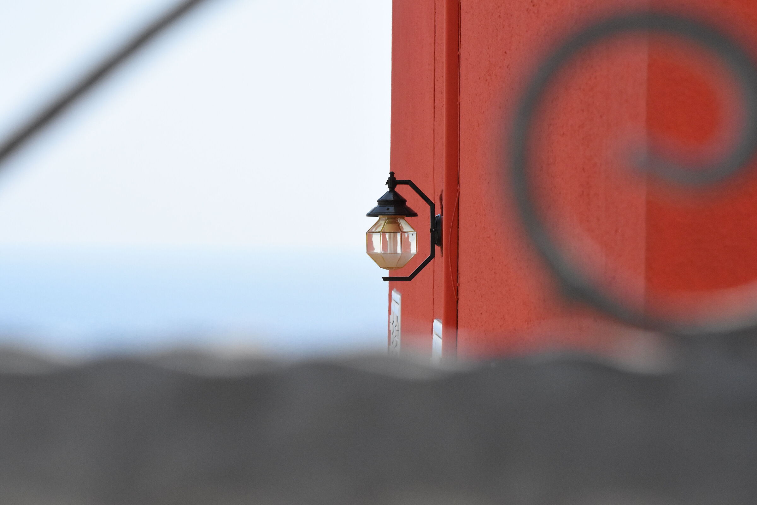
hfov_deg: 16.1
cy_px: 252
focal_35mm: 128
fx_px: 2681
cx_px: 378
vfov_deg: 10.8
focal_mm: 85
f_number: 9.5
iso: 4000
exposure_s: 1/8000
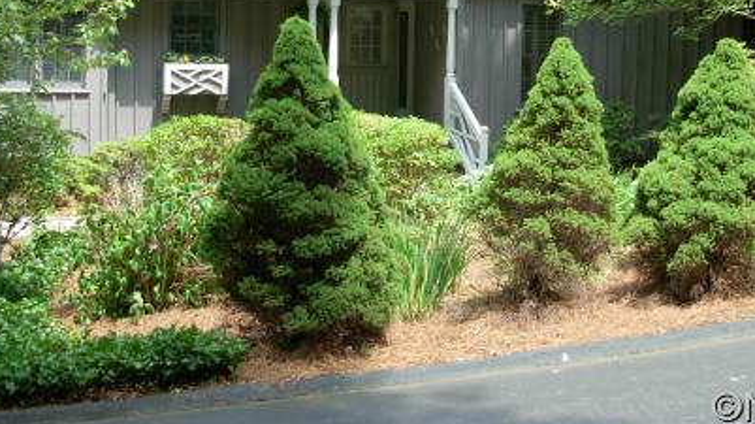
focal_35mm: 60
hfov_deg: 34.9
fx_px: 1200
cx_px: 399
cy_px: 40
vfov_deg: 19.6
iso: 79
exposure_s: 1/144
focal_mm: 6.3
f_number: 2.9
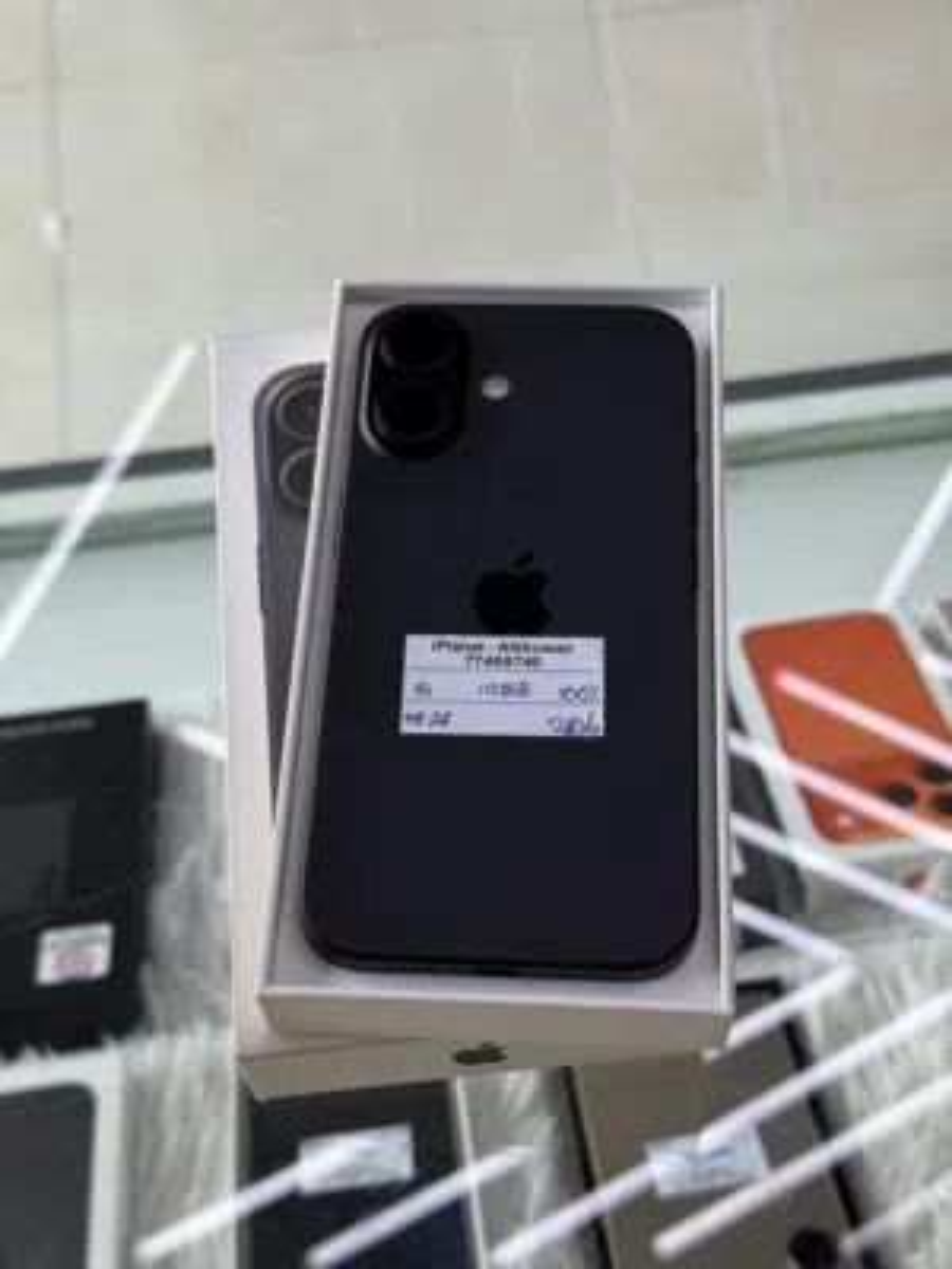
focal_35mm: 48
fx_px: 1760
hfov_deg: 30.3
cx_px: 476
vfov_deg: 39.7
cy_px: 634
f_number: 1.78
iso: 80
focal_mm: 6.76
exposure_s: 1/234
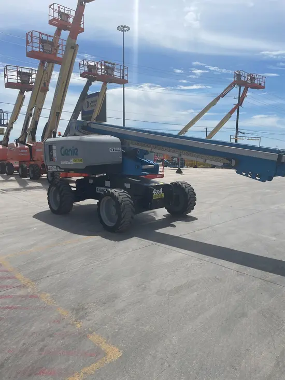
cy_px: 190
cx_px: 142
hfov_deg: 53.1
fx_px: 285
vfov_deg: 67.3
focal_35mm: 26
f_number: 1.6
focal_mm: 4.2
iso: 32
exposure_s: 1/6897
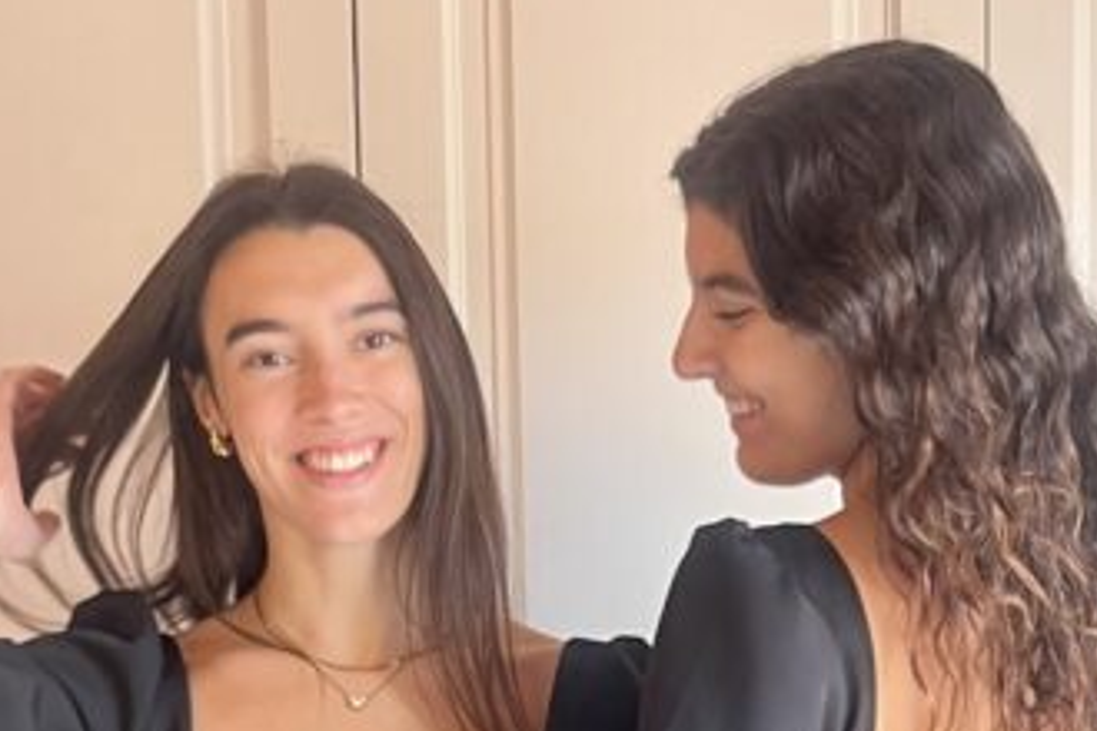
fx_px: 2559
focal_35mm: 84
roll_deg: +1.0
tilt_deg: -5.3
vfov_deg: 15.4
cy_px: 967
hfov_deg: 24.1
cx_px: 715
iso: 125
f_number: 1.6
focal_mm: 5.1
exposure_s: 1/52
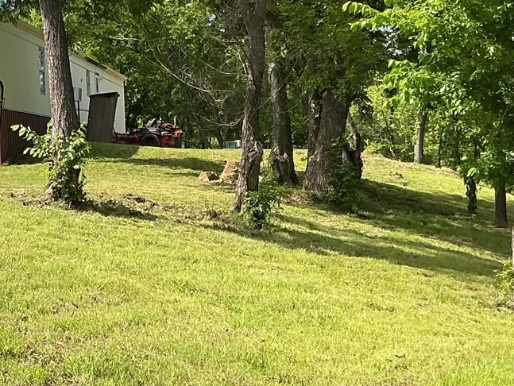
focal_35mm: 86
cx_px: -13
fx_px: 1278
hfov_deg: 21.8
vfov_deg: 17.2
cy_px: 146
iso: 25
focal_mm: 3
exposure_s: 1/1250
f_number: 1.8
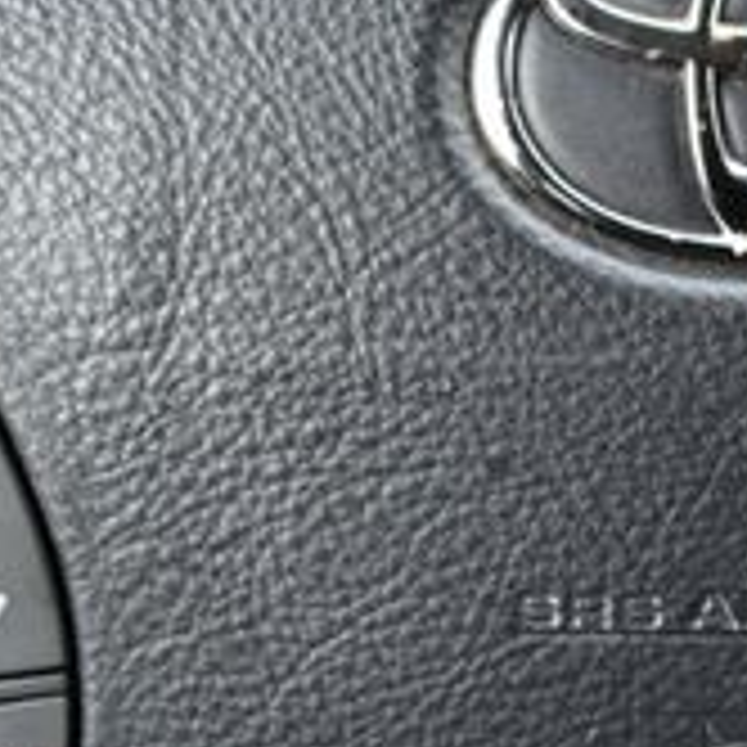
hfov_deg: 6.5
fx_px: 6583
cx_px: 814
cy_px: 549
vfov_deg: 6.5
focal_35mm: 270
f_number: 6.3
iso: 450
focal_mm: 55
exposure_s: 1/15
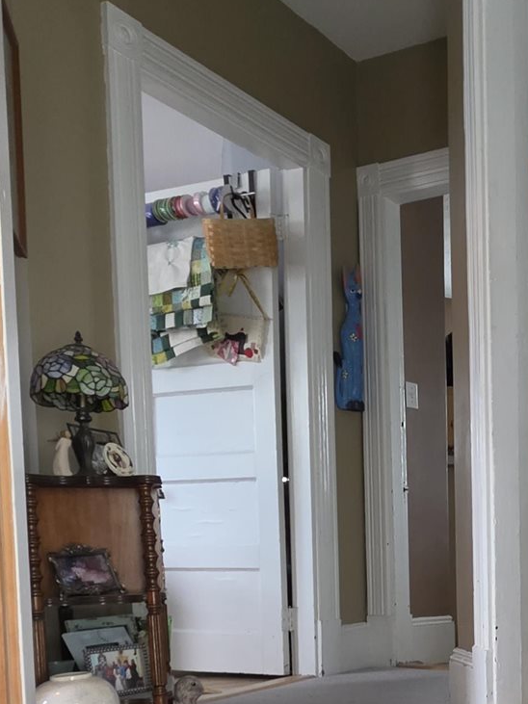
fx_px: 834
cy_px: 636
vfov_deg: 42.0
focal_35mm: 41
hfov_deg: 30.5
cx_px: 615
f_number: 1.9
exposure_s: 1/60
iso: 400
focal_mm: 2.2
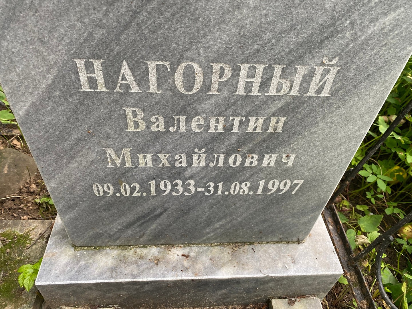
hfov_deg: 67.3
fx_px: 309
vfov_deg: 53.1
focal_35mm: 26
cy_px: 154
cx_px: 206
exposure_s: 1/121
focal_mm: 4.25
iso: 50
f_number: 1.8
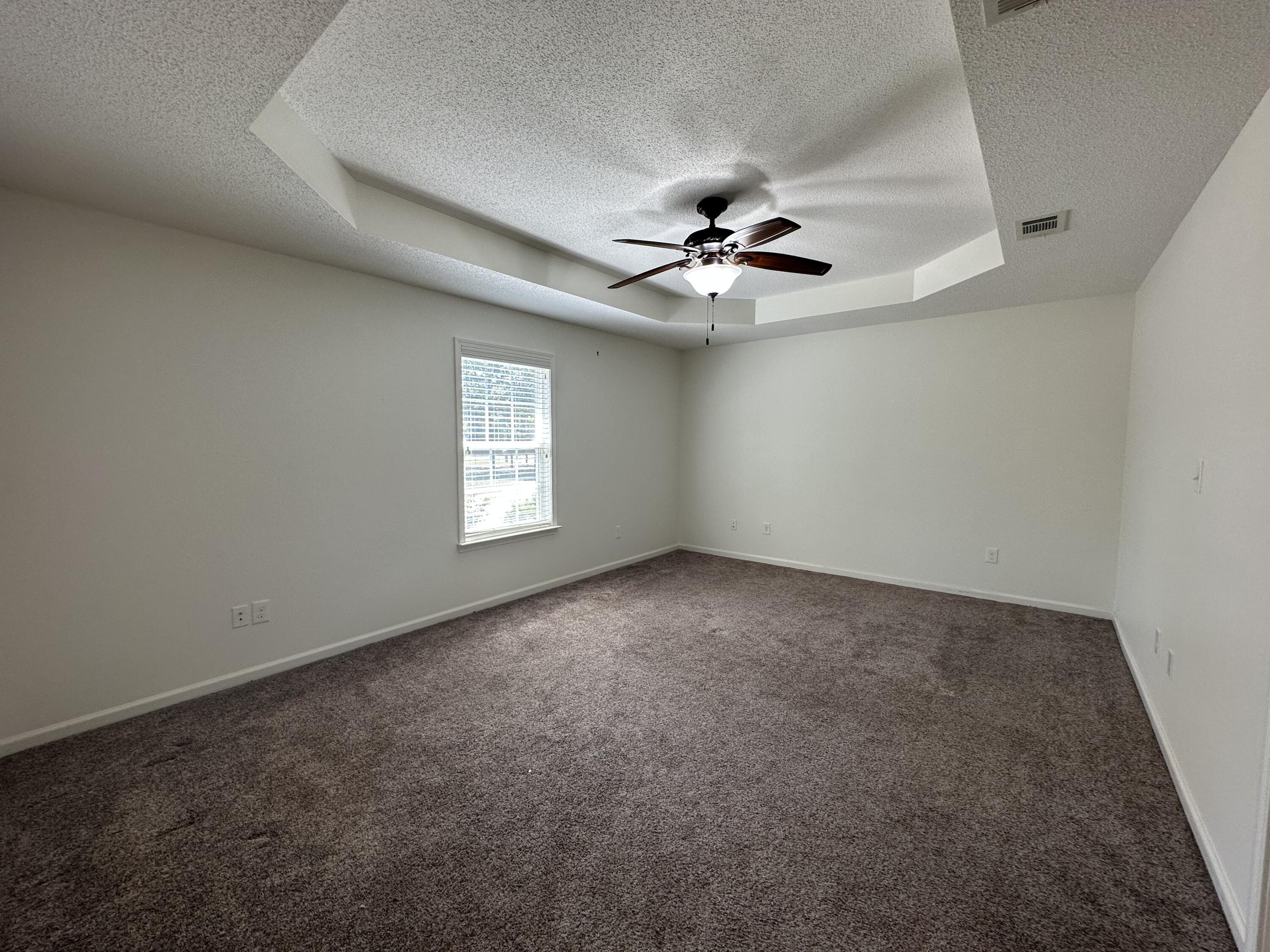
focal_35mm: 14
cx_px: 635
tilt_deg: -3.9
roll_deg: +0.6
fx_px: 514
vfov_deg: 85.7
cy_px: 476
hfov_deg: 102.1
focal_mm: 2.22
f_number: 2.2
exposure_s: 1/120
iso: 64
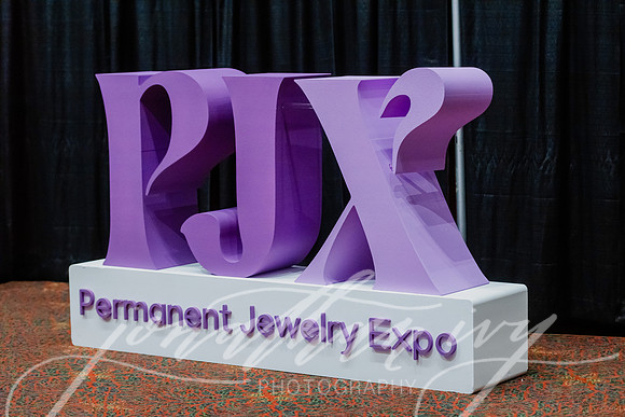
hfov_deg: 20.4
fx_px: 1736
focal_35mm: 100
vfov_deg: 13.7
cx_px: 312
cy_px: 208
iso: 4500
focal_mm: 100
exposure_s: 1/160
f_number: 2.8
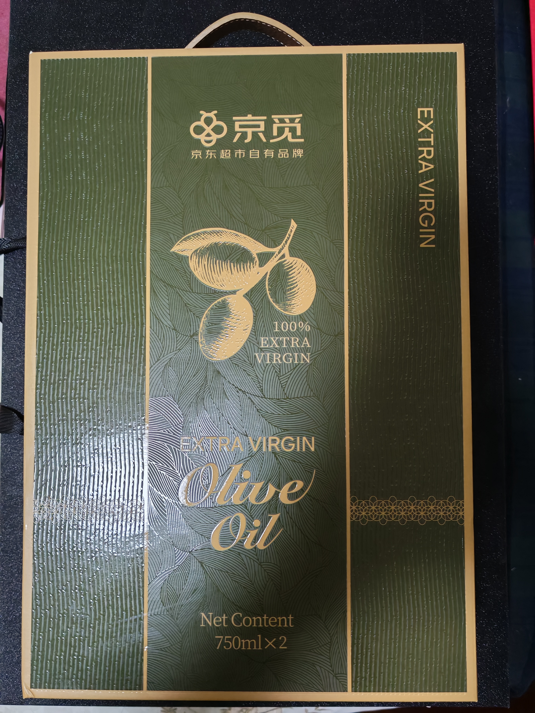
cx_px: 268
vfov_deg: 65.3
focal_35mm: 27
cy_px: 356
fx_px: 556
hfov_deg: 51.4
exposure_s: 1/33
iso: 640
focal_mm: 5.52
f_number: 1.95
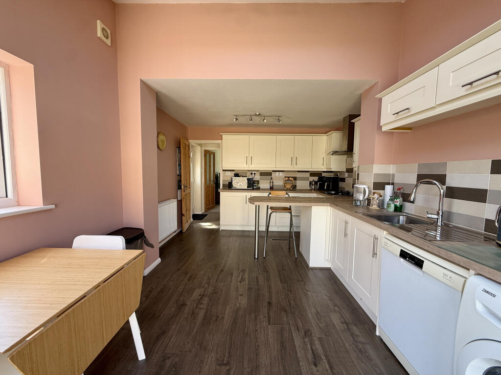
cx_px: 250
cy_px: 188
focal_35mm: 14
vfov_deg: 85.7
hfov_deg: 102.1
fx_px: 203
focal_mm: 2.22
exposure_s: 1/99
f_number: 2.2
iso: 100
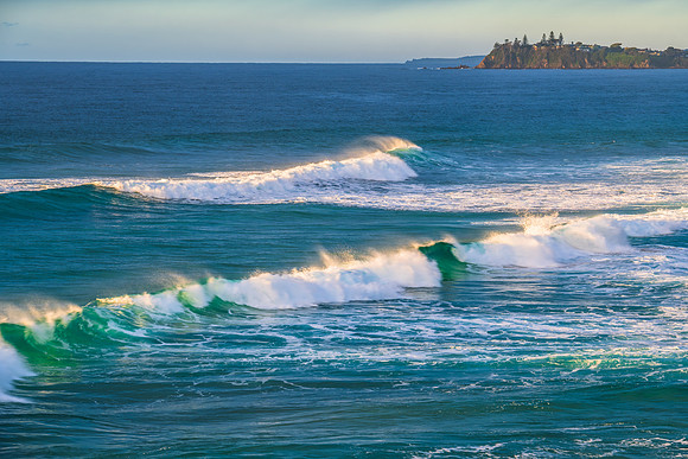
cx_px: 344
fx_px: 2571
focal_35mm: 135
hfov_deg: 15.2
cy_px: 230
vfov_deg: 10.2
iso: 100
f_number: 8
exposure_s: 1/30
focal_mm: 130
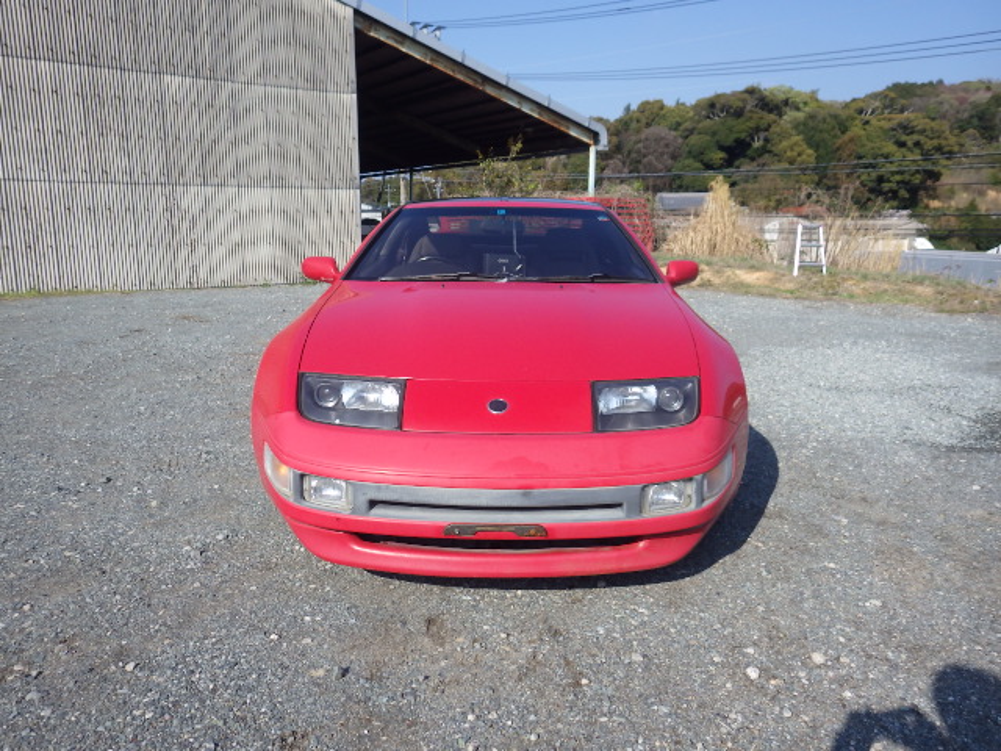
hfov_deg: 69.4
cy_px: 376
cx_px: 500
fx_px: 723
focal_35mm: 25
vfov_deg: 54.9
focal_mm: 4.5
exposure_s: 1/200
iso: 125
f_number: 7.9
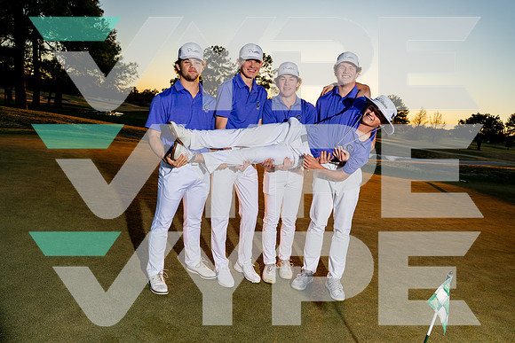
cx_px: 258
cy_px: 172
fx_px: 358
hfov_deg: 71.5
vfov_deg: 51.3
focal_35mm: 25
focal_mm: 25
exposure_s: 1/250
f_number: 7.1
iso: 160
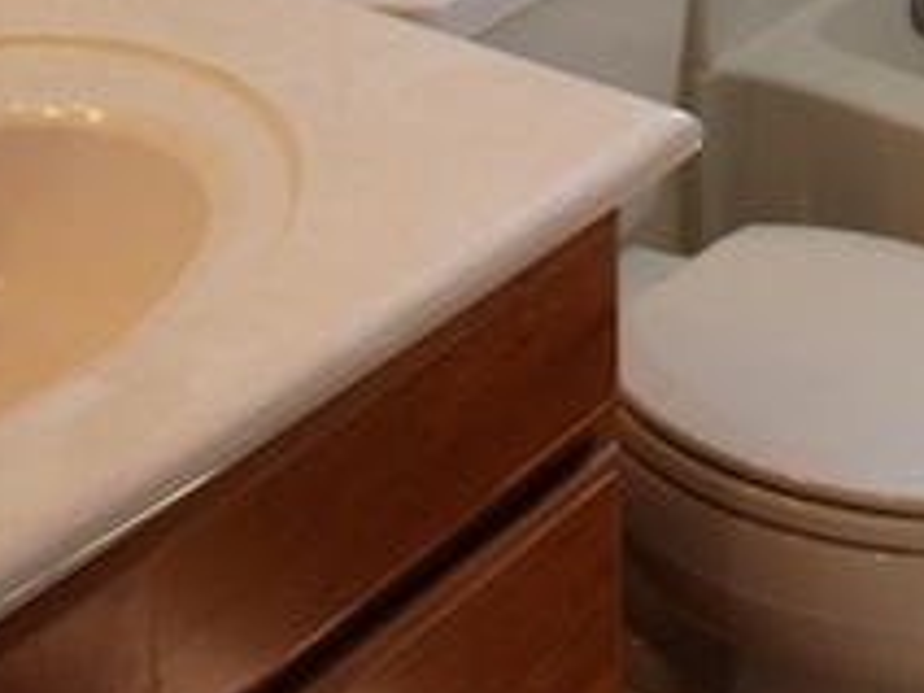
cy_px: -540
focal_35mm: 94
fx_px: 2509
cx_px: 880
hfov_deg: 20.3
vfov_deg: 14.0
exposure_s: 1/60
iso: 200
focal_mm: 18
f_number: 4
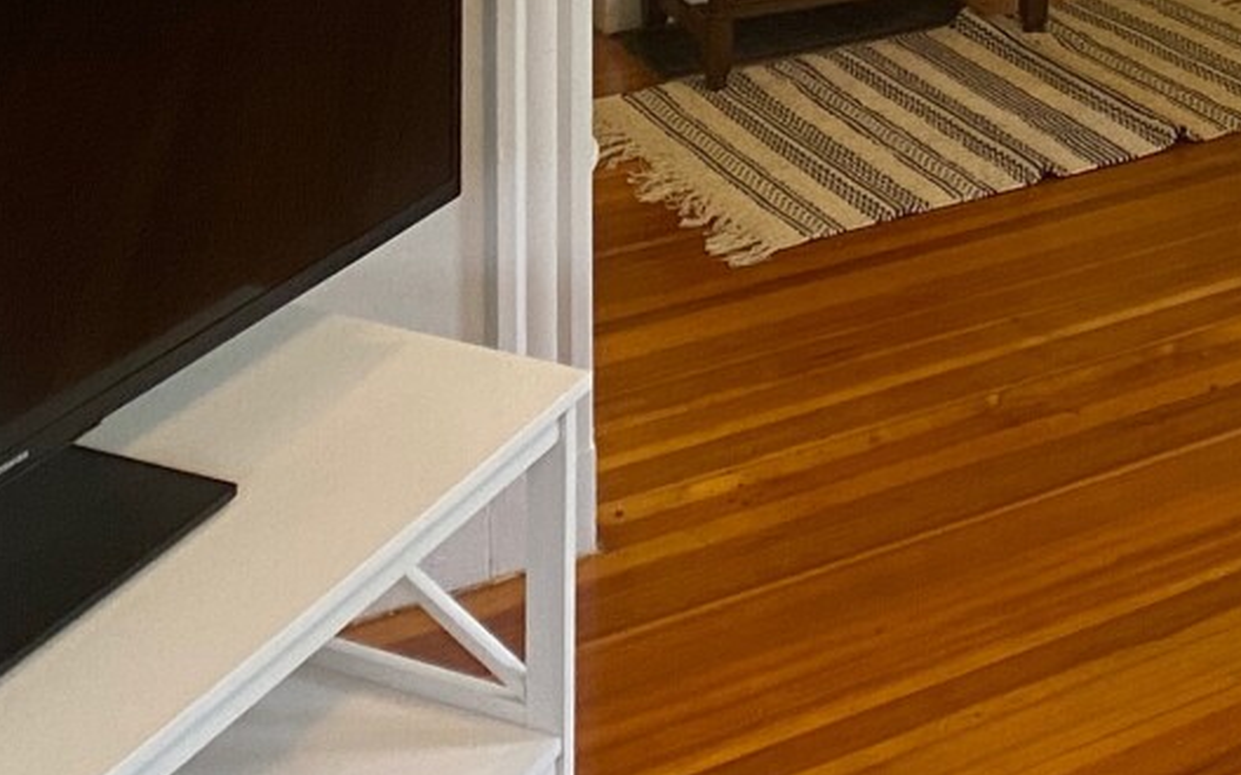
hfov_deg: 19.1
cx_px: 1154
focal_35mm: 107
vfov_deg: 11.4
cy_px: -568
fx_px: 3619
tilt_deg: -4.6
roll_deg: -1.0
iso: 160
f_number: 1.8
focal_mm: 4.25
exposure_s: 1/60
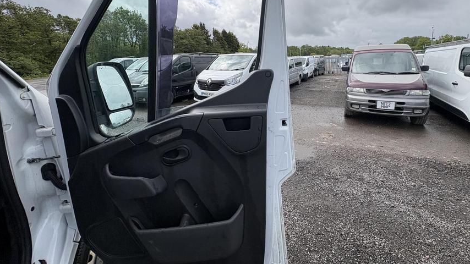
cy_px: 89
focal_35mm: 16
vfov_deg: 65.3
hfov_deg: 99.3
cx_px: 244
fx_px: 199
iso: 50
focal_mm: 2.22
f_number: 2.2
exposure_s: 1/1126
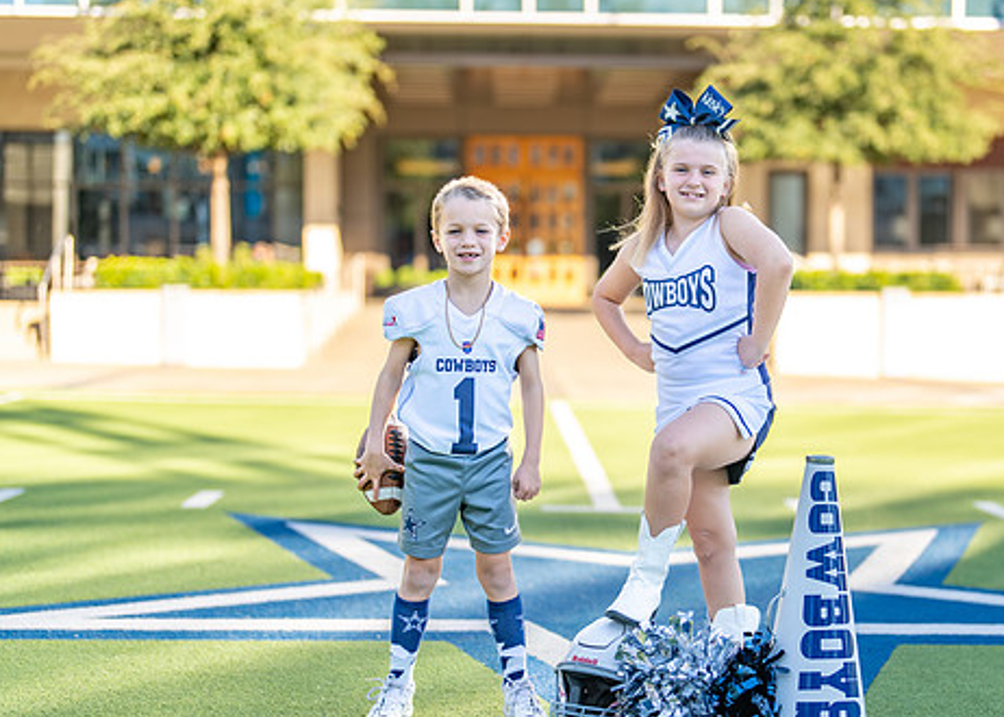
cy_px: 419
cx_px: 656
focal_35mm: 71
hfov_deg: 27.7
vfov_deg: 20.1
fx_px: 2025
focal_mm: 50
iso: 100
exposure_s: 1/2000
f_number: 1.2
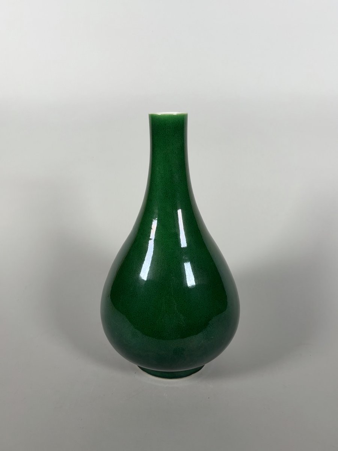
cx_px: 169
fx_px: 338
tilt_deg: -17.7
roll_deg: -0.9
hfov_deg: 53.1
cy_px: 226
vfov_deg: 67.3
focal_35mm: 26
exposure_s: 1/153
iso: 32
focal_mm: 5.96
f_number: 1.6
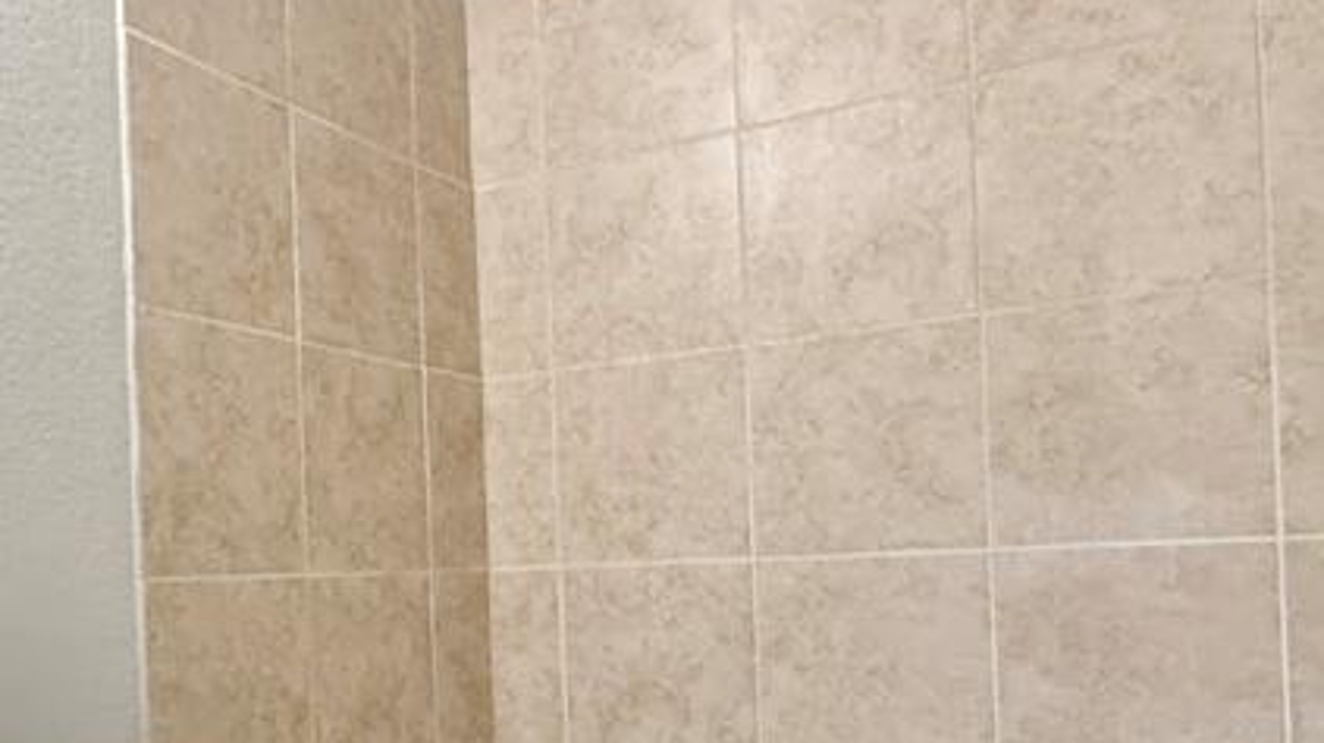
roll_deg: +2.2
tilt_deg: +0.1
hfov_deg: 52.3
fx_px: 1298
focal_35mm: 37
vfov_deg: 31.3
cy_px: 571
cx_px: 376
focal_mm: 2.22
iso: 640
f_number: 2.2
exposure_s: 1/60
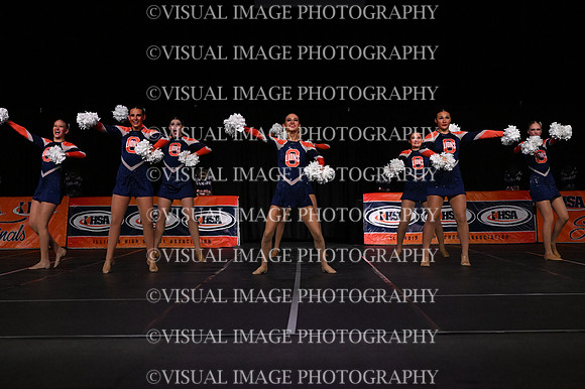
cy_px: 194
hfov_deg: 23.1
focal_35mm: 88
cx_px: 292
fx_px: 1429
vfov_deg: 15.5
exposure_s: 1/1000
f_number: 4
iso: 6400
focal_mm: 59
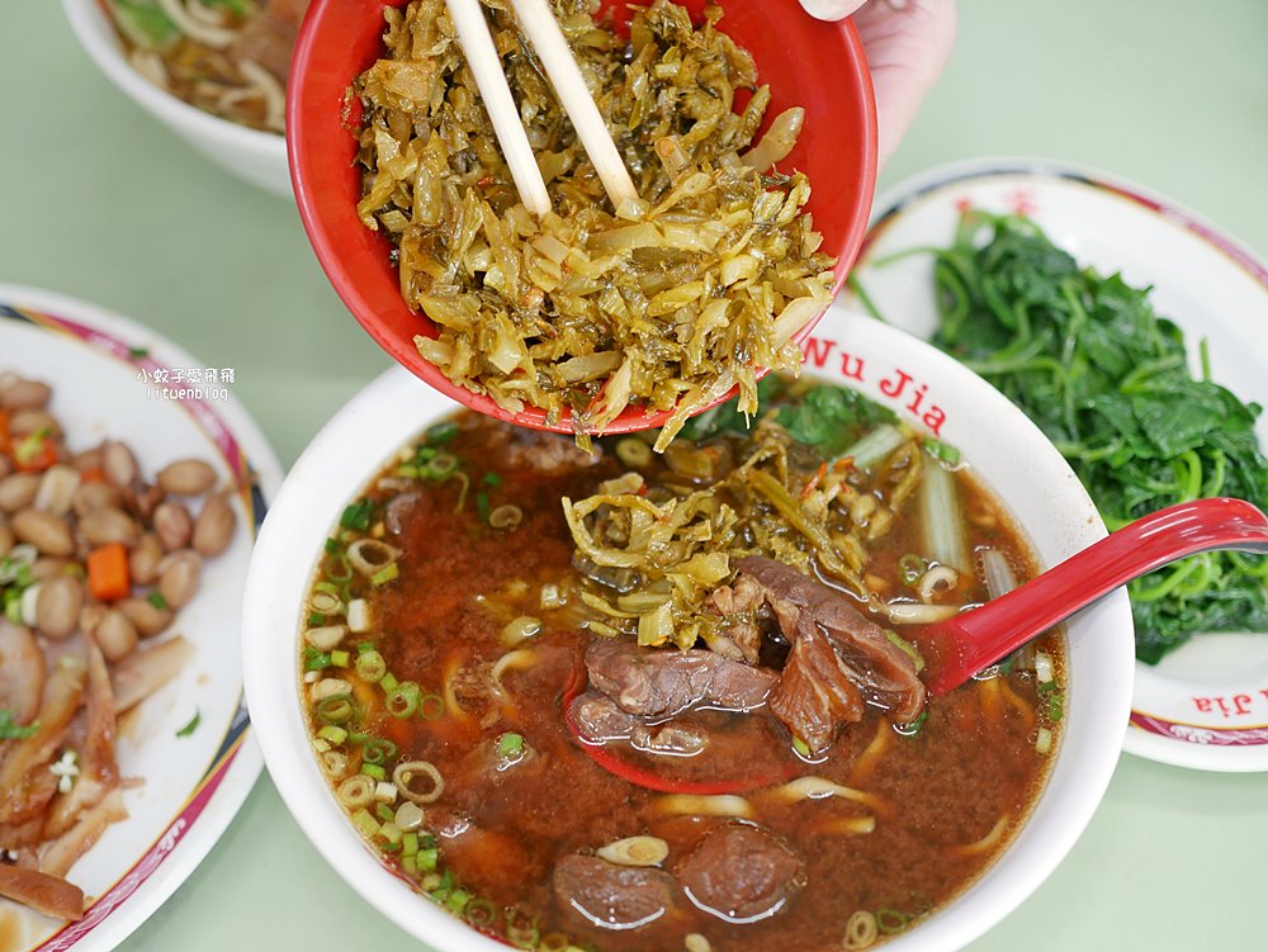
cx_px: 634
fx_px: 1832
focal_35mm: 50
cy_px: 476
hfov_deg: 38.2
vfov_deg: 29.1
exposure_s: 1/100
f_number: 1.8
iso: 200
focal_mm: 25
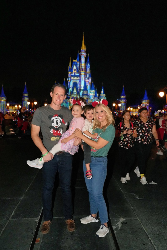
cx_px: 84
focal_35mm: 31
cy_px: 125
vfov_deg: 60.3
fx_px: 216
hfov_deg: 42.3
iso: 6400
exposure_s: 1/60
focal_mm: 31
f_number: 5
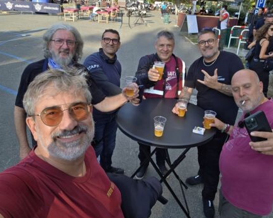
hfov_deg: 64.0
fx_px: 218
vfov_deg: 53.2
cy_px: 108
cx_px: 147
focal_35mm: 27
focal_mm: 3.3
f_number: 2.2
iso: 25
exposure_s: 1/200
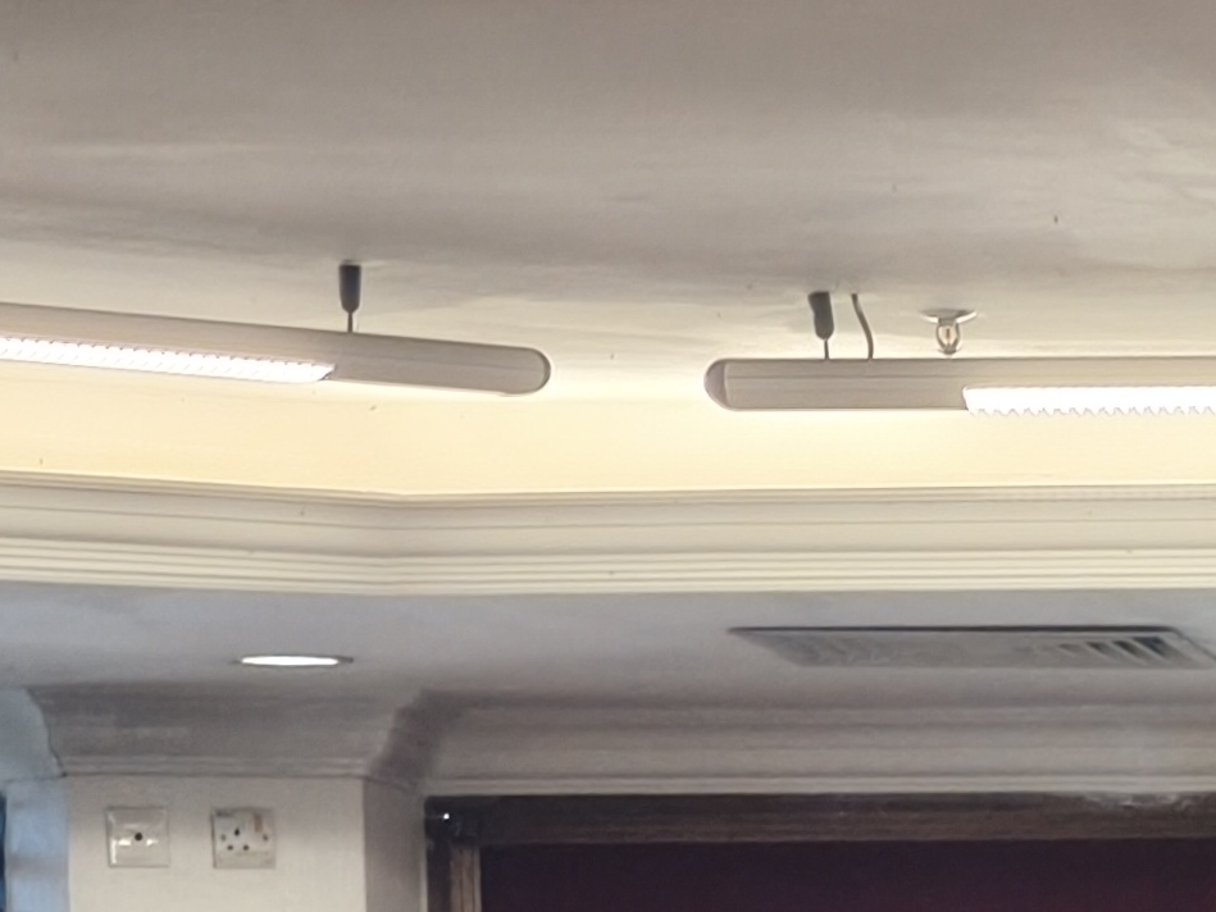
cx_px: 2057
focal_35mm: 258
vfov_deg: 5.7
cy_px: 1613
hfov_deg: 7.5
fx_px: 9064
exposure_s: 1/100
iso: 400
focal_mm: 8.8
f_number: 2
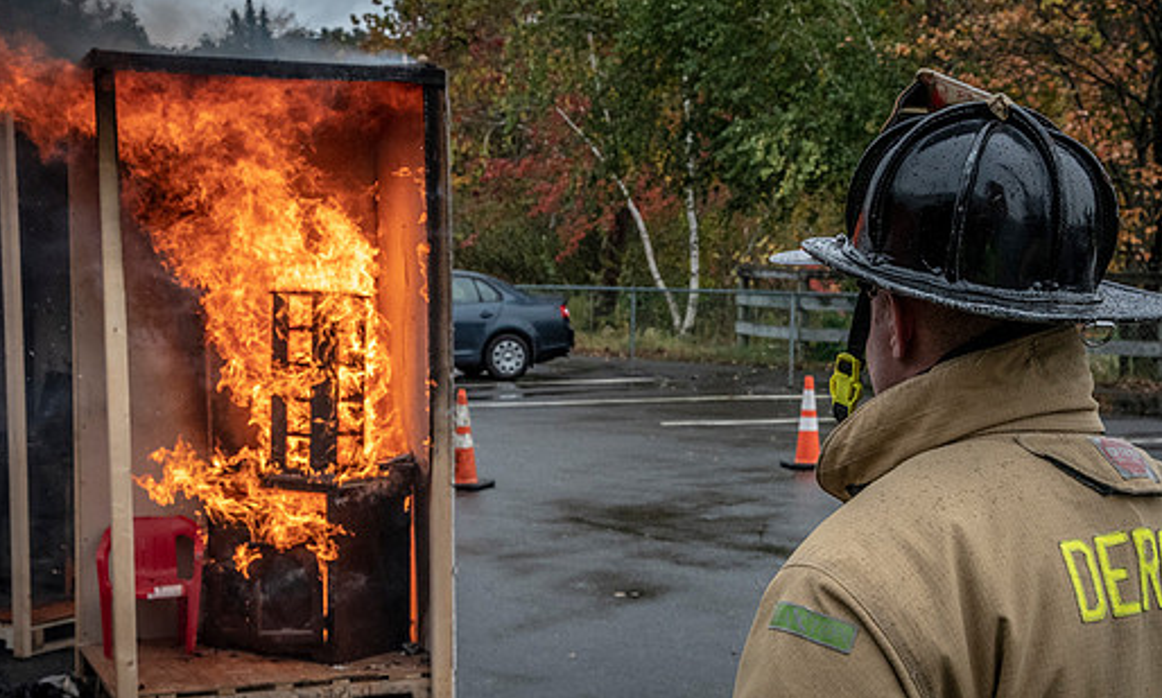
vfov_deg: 20.4
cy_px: 343
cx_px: 550
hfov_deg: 33.3
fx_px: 1943
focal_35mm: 62
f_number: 8
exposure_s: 1/2000
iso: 1600
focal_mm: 35
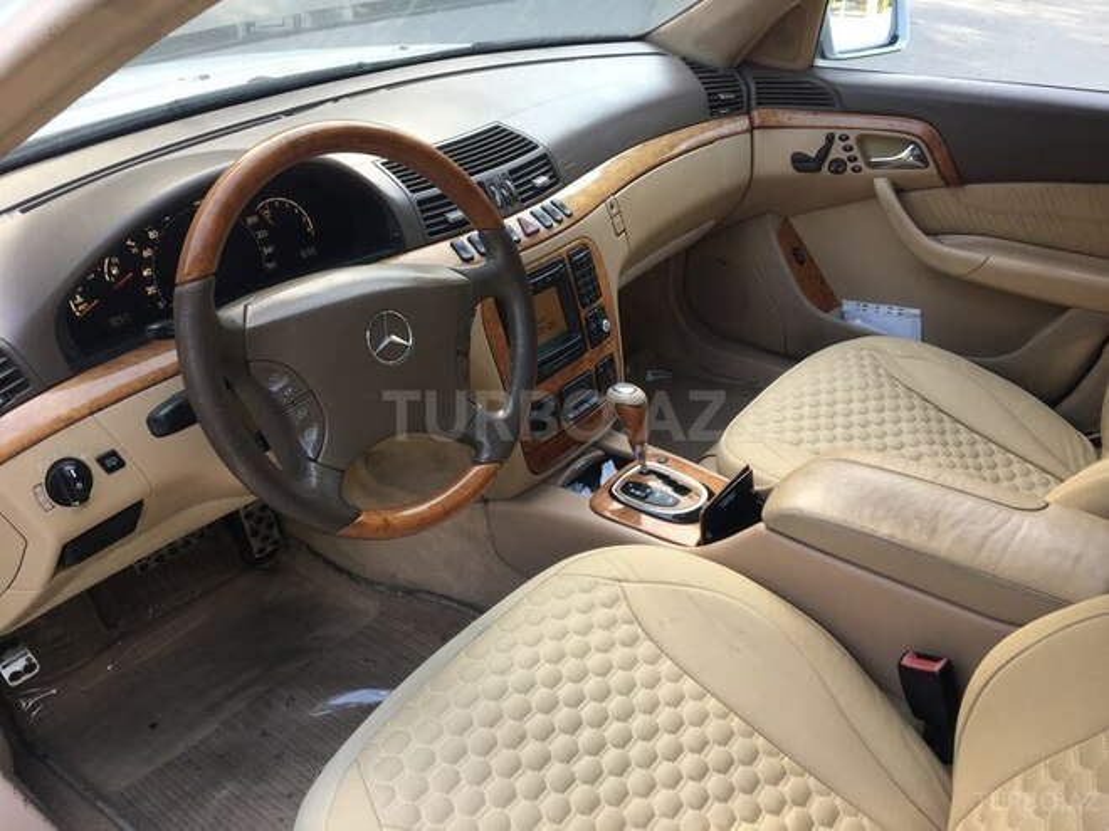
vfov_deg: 48.2
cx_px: 554
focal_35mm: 29
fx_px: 929
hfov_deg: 61.7
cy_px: 416
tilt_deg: -30.9
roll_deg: +1.0
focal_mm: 4.15
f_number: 2.2
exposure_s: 1/50
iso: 25
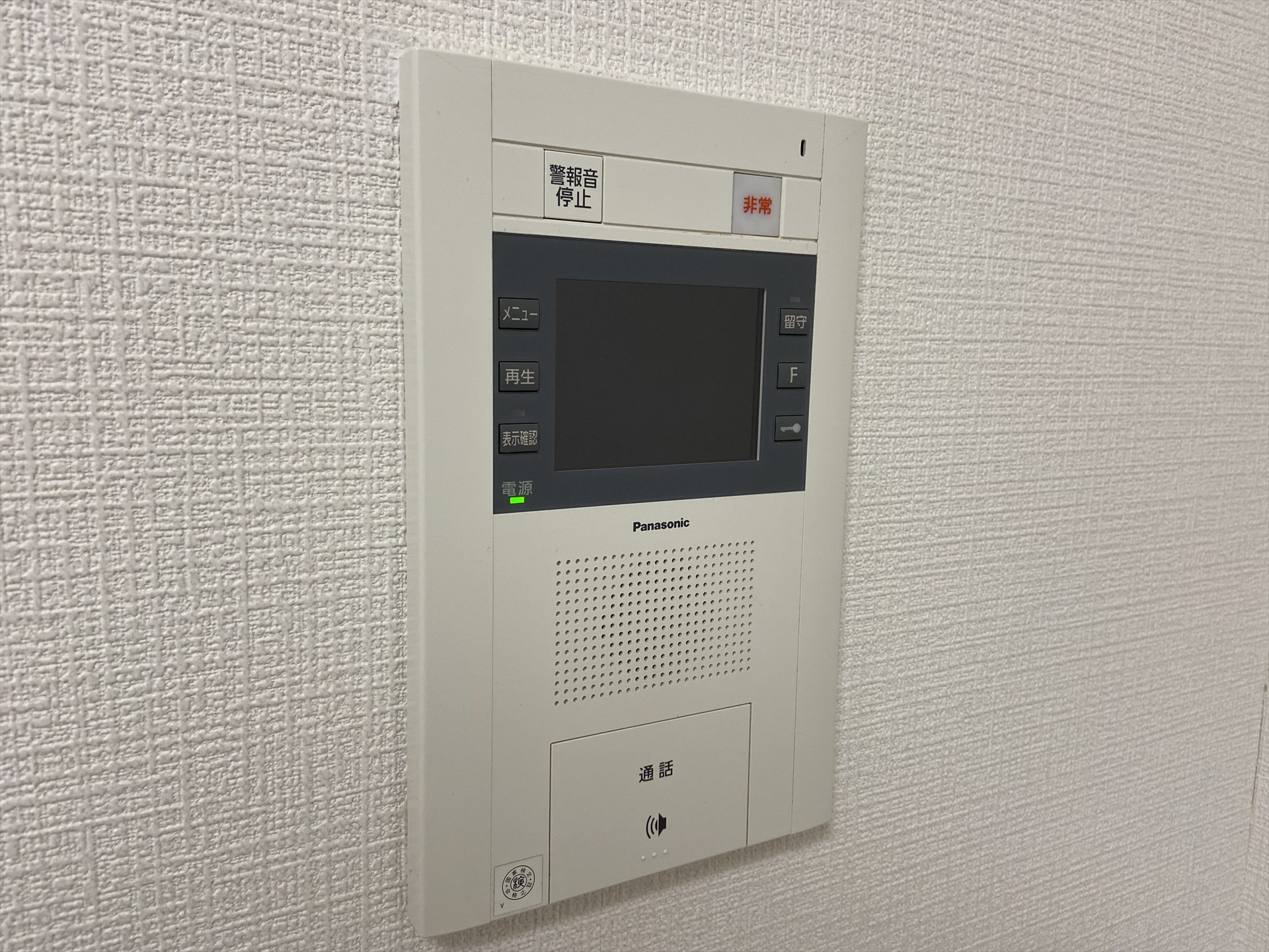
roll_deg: -1.2
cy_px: 476
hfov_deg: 67.3
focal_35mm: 26
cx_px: 634
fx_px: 953
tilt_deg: -8.9
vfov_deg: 53.1
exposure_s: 1/104
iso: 125
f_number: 1.8
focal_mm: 4.25
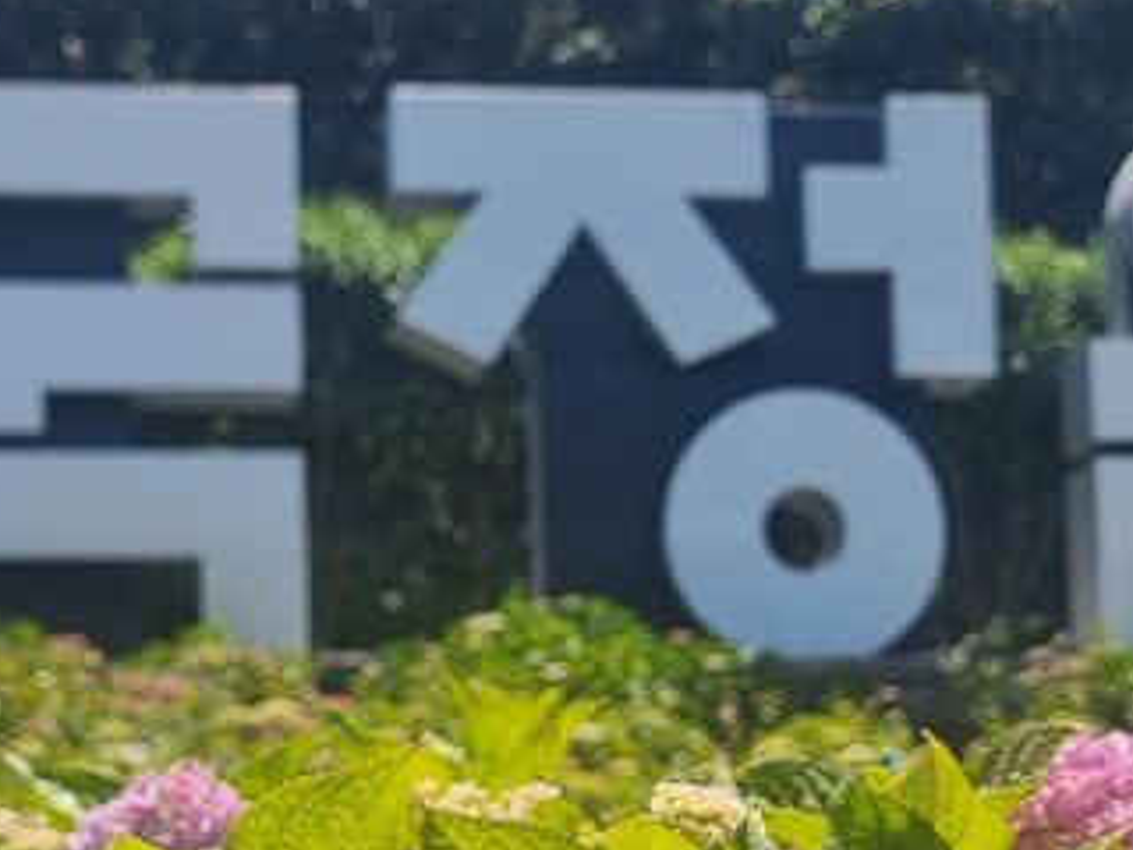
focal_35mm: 72
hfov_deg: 26.7
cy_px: 861
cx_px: 312
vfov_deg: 19.8
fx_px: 2357
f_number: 1.8
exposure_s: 1/900
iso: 50
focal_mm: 6.7
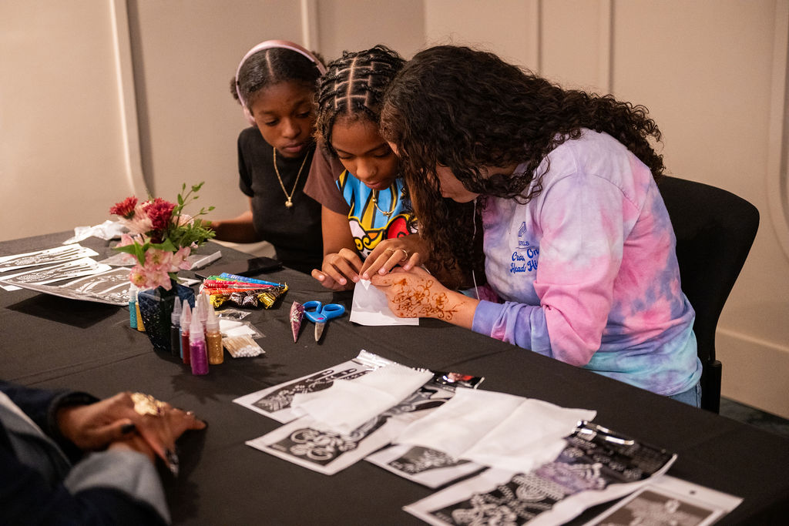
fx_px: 1052
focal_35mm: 48
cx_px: 394
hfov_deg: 41.1
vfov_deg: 28.1
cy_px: 263
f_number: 2.8
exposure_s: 1/80
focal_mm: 48
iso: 1600
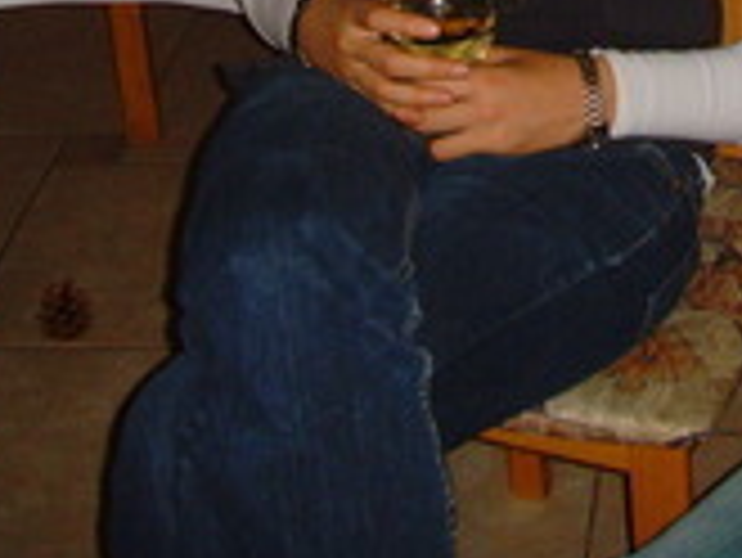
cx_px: 841
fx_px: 2531
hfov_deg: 16.1
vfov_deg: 12.2
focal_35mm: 118
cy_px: -169
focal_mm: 6.6
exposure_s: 1/45
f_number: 3.5
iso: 200
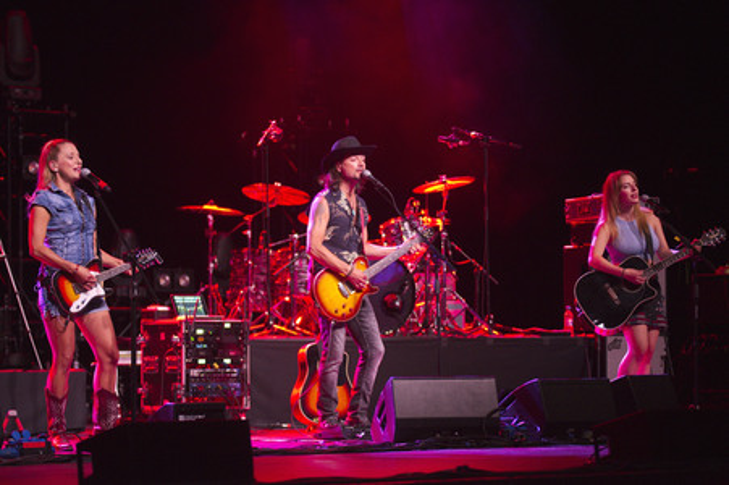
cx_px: 364
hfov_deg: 15.2
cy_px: 242
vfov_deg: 10.1
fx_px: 2732
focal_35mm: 135
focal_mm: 135
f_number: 2.8
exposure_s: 1/125
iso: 1600
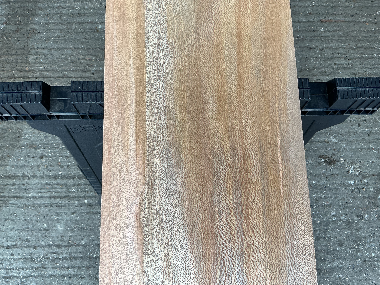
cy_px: 142
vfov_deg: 48.2
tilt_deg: -78.7
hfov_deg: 61.7
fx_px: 318
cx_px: 190
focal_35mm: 29
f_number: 1.8
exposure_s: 1/120
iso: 25
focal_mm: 3
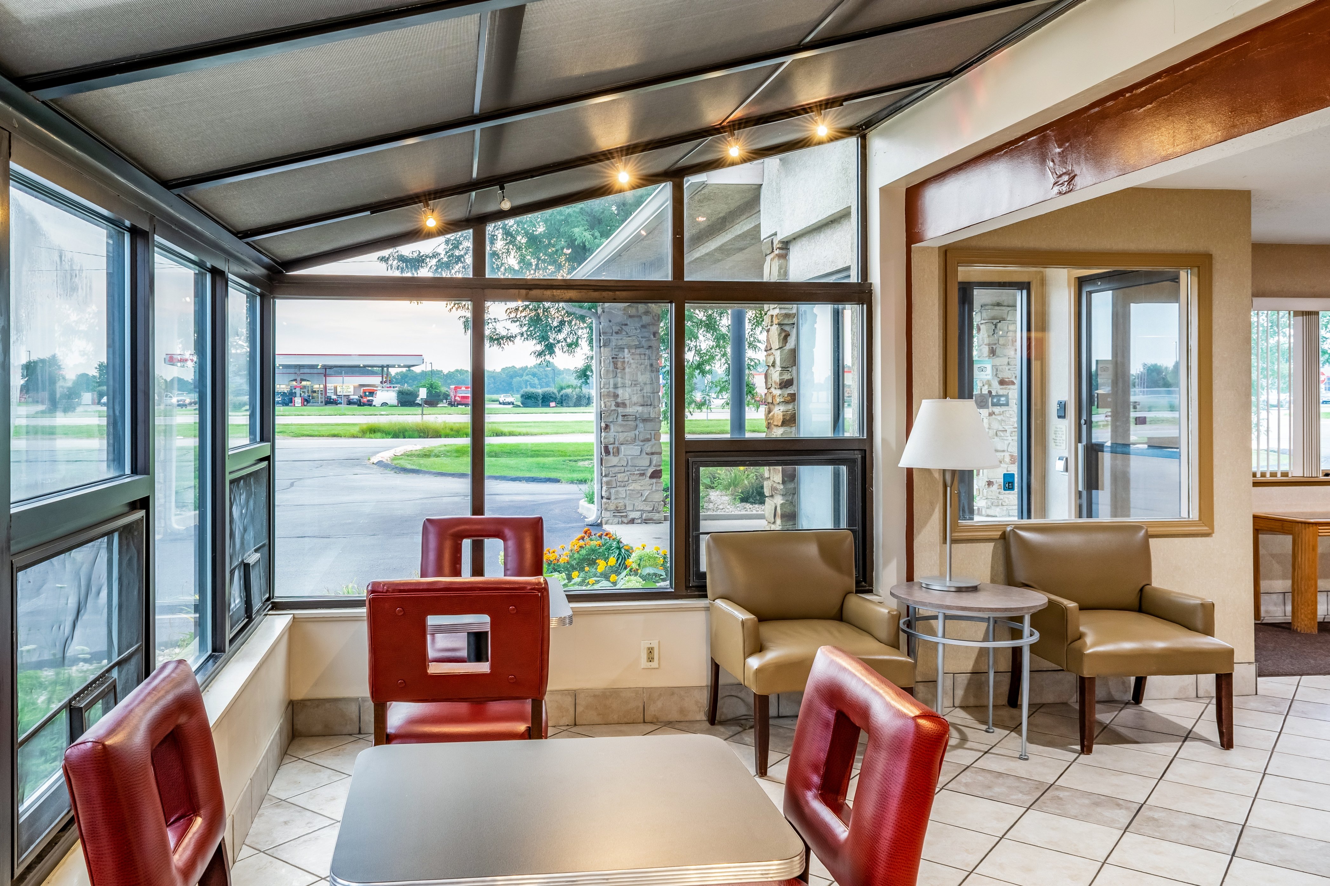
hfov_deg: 67.4
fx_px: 997
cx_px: 665
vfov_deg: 47.9
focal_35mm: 27
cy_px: 443
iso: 400
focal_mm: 18
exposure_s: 1/25
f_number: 8
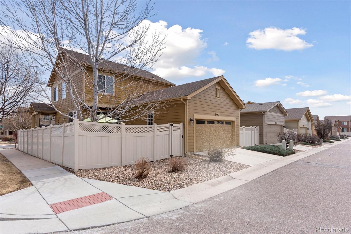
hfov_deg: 86.9
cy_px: 117
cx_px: 176
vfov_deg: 64.5
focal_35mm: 19
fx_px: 185
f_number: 8
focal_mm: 19
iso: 400
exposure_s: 1/1250
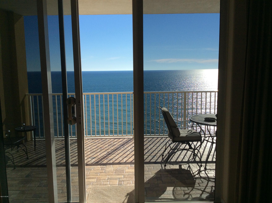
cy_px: 102
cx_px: 136
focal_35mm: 33
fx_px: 259
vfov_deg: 42.8
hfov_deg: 55.4
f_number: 2.4
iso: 32
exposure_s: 1/2203
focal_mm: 3.3
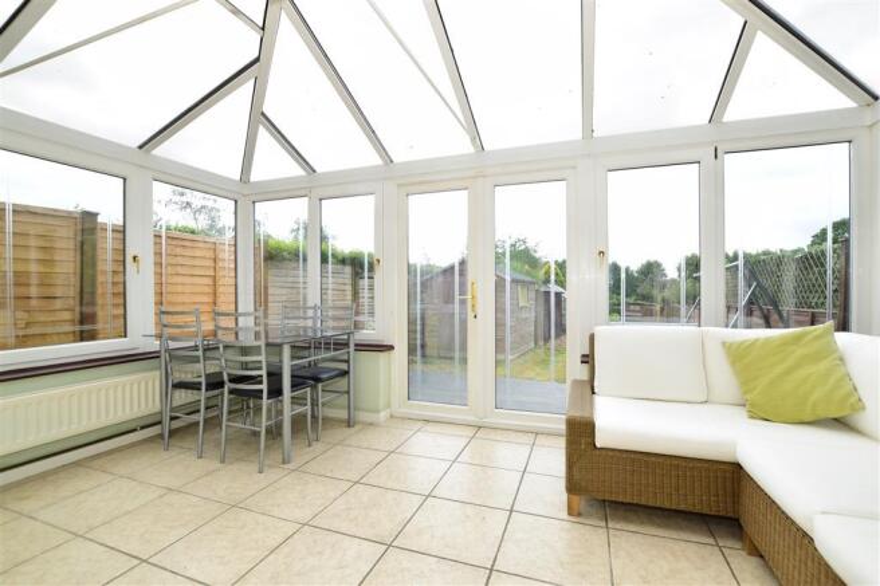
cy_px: 293
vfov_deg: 77.3
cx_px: 440
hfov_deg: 100.4
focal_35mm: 15
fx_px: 367
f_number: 7.1
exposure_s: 1/200
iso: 400
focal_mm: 10
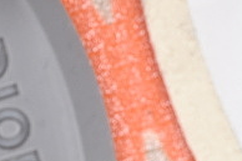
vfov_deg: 3.3
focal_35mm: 418
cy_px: 170
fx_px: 2807
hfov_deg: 4.9
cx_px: -112
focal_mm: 50
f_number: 7.1
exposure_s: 1/80
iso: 160
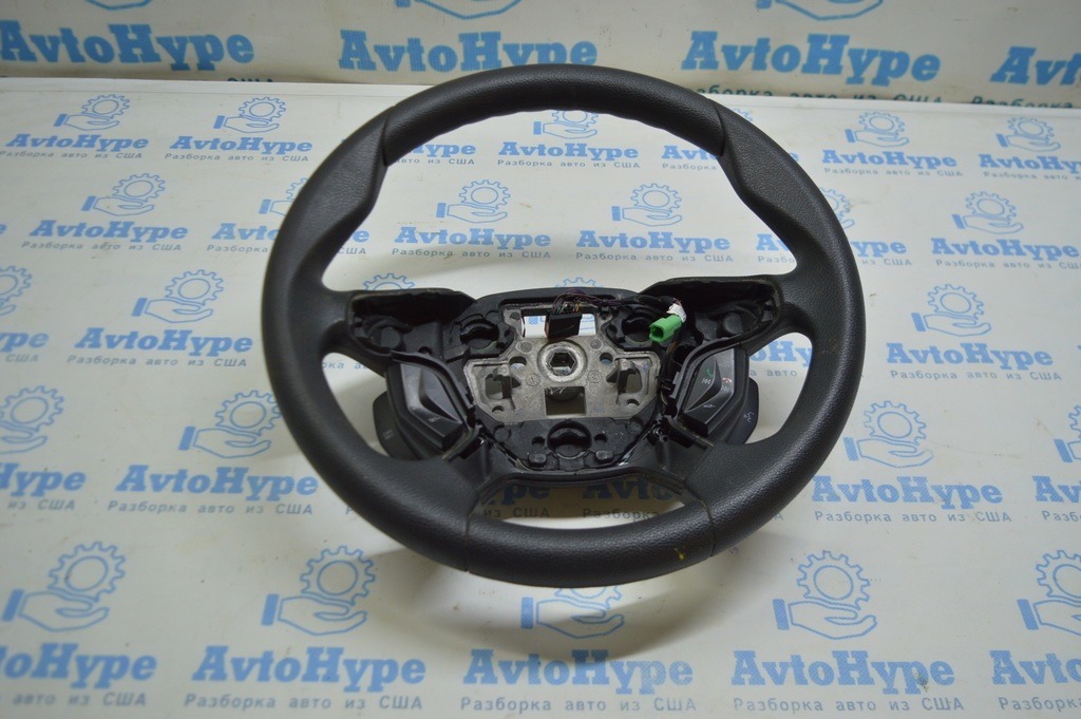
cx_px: 540
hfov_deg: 59.5
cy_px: 360
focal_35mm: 32
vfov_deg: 41.6
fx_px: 945
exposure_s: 1/100
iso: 400
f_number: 3.8
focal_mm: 21
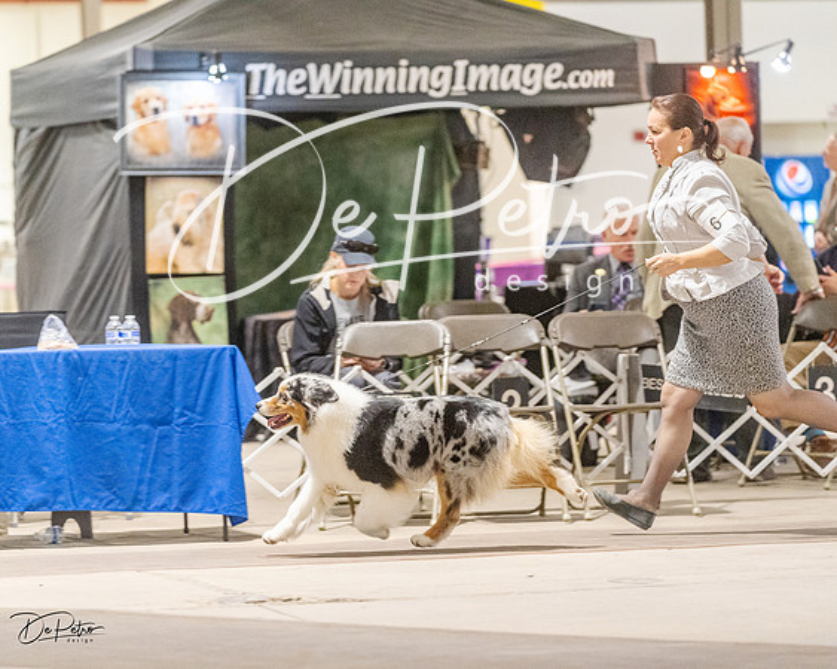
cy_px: 334
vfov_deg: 10.2
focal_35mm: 151
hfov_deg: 12.8
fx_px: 3737
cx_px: 363
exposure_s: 1/320
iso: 6400
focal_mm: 134
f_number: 3.2
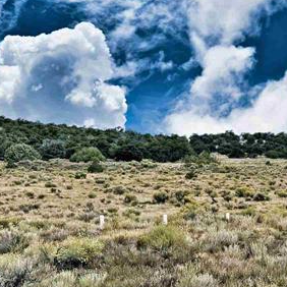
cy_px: 230
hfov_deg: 20.4
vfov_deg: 22.2
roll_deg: -3.1
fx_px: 722
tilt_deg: -3.3
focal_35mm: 77
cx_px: 379
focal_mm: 6.76
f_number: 1.78
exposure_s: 1/3802
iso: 80
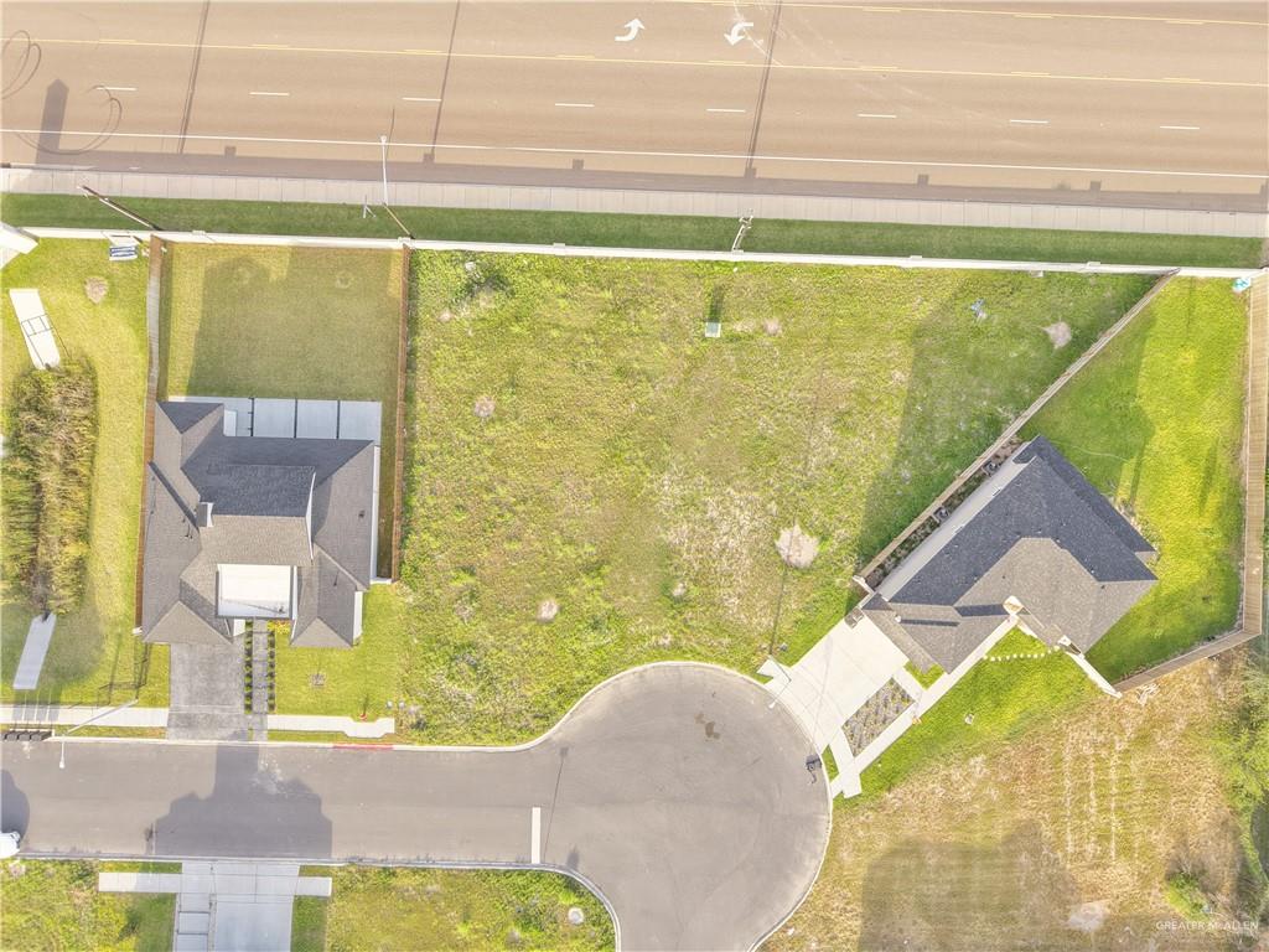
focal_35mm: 24
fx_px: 880
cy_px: 476
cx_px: 634
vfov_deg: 56.8
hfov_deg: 71.6
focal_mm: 8.67
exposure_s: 1/500
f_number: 1.8
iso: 270
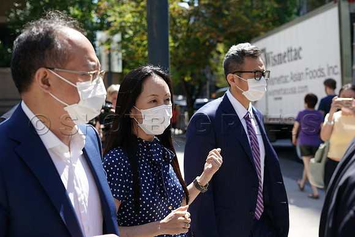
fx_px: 493
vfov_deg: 27.0
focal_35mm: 50
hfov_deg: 39.6
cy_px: 118
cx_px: 178
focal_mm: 50
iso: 200
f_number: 4
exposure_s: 1/500
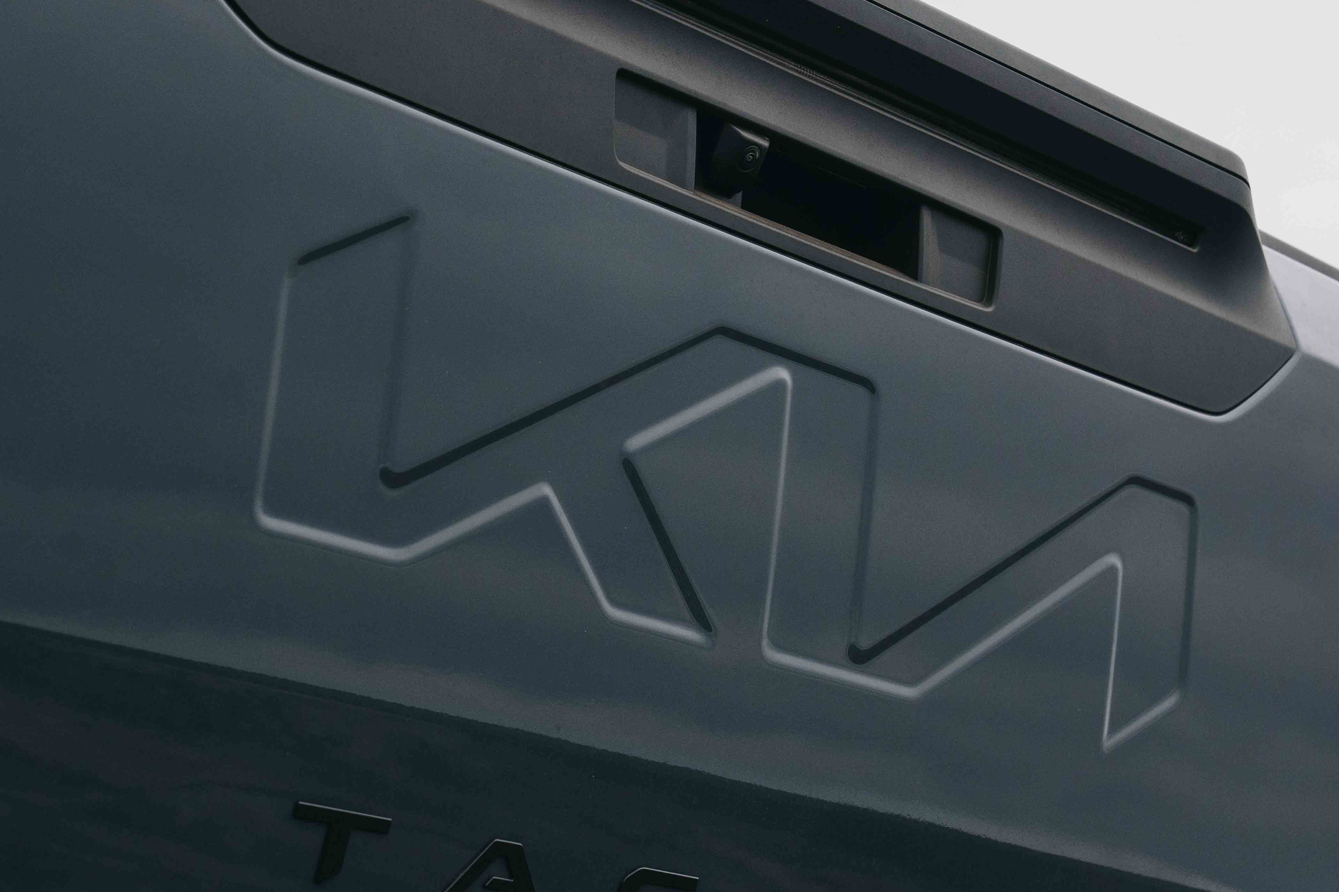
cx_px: 549
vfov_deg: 12.8
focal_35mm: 107
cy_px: 474
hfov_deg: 19.1
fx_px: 3979
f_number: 7.1
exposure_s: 1/400
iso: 800
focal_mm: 64
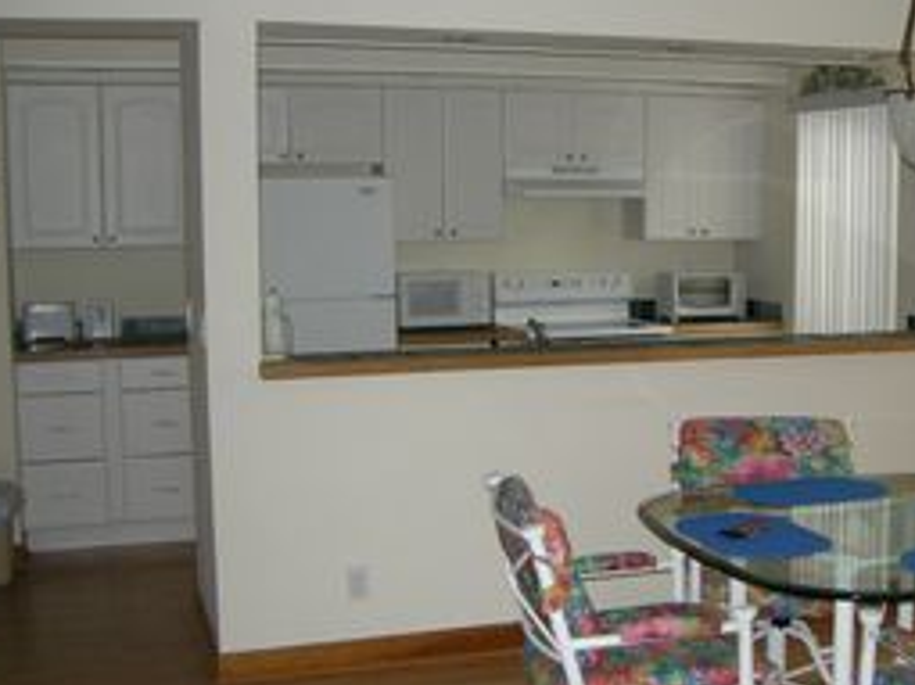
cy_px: 391
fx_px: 1374
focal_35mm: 52
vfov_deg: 28.0
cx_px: 610
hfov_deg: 36.5
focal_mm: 7.5
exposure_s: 1/30
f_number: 2.7
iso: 90
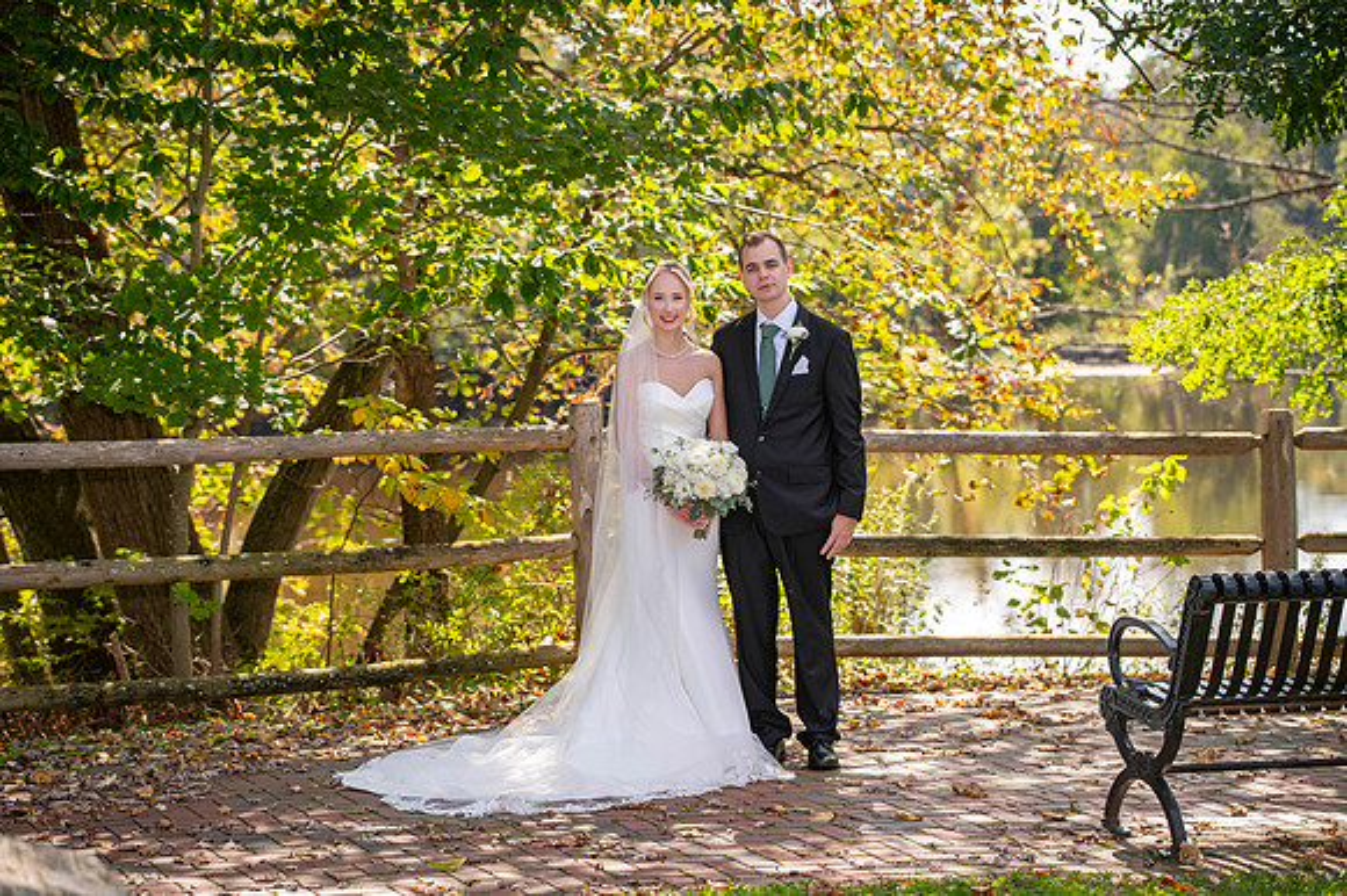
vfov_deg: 15.6
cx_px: 674
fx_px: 3275
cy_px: 448
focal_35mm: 88
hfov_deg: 23.2
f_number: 4
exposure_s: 1/200
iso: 50
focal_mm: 86
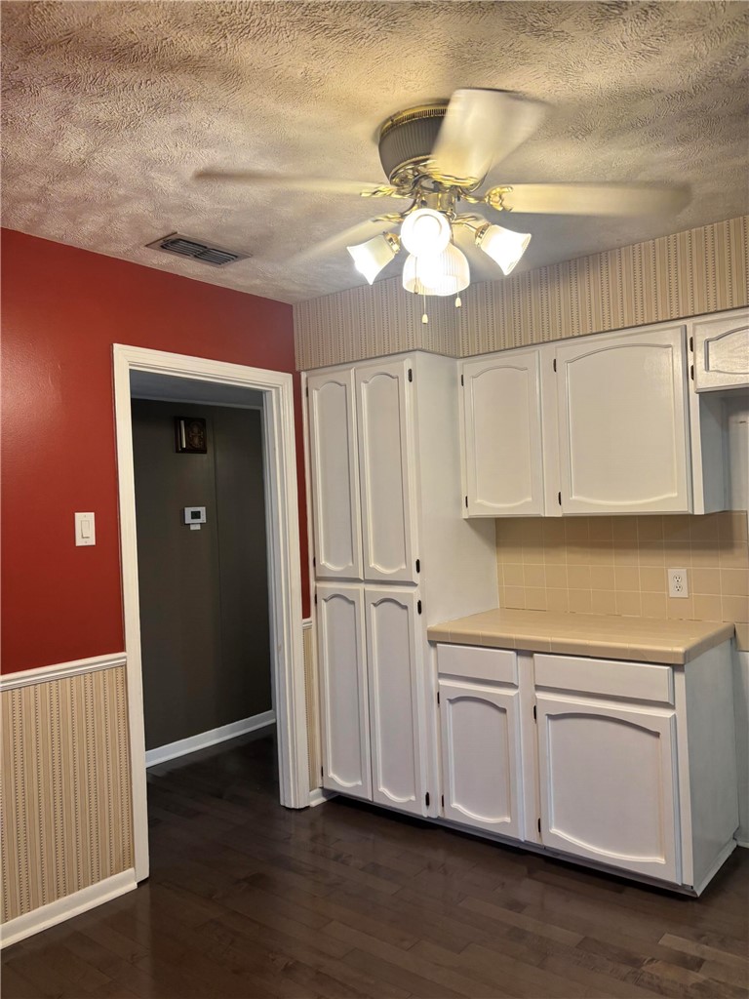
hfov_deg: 53.1
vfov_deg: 67.3
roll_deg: +2.4
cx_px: 374
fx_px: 750
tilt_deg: +0.7
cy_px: 500
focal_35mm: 26
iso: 125
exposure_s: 1/60
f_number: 1.6
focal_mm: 5.96
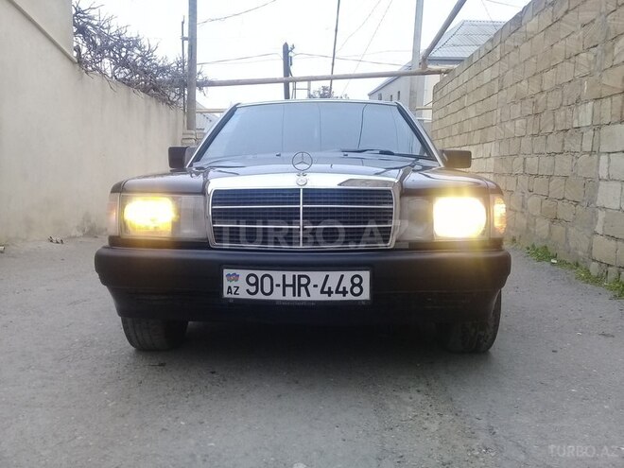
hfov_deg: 58.4
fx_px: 559
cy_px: 234
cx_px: 312
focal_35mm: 31
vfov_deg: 45.4
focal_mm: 3.3
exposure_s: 1/106
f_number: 2.2
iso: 50
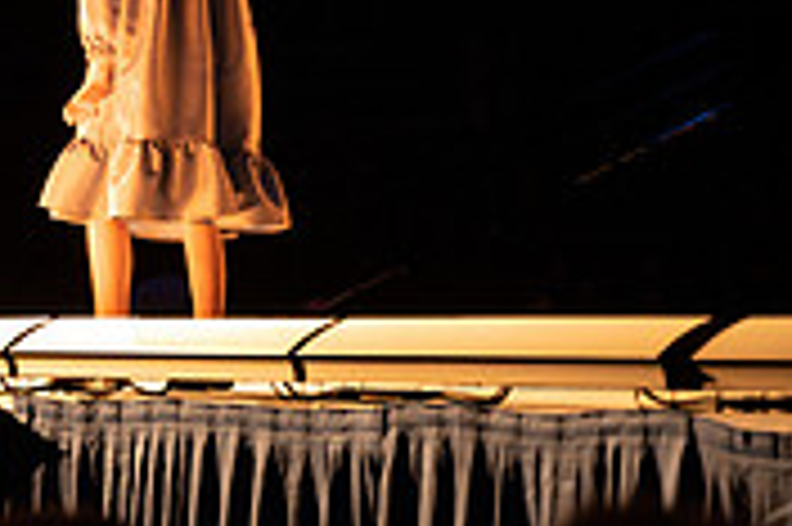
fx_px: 4418
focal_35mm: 201
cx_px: -112
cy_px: -2
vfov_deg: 6.8
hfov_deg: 10.1
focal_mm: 61
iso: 1000
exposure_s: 1/200
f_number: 4
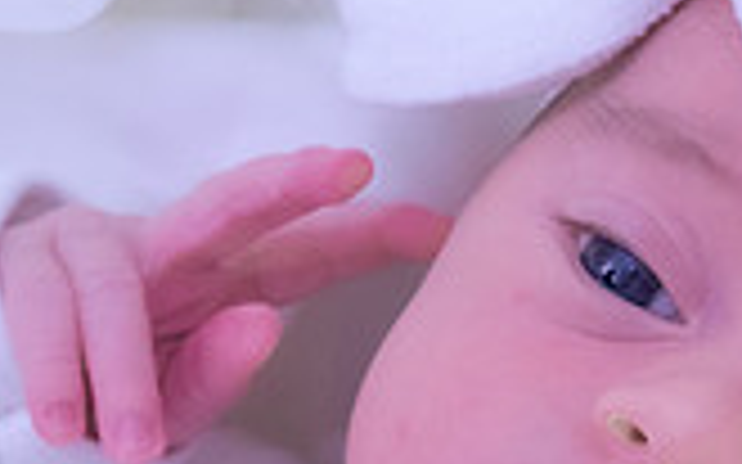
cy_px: 533
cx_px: 488
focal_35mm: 253
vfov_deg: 5.2
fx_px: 5114
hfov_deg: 8.3
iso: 1600
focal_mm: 50
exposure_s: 1/125
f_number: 5.6
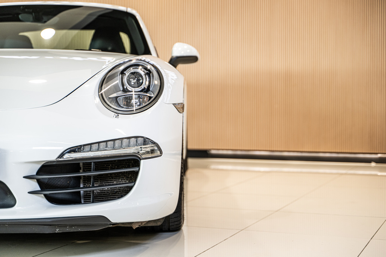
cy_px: 128
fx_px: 675
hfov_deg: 31.9
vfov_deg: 21.6
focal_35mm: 63
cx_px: 193
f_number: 2.8
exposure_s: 1/125
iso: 400
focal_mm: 63
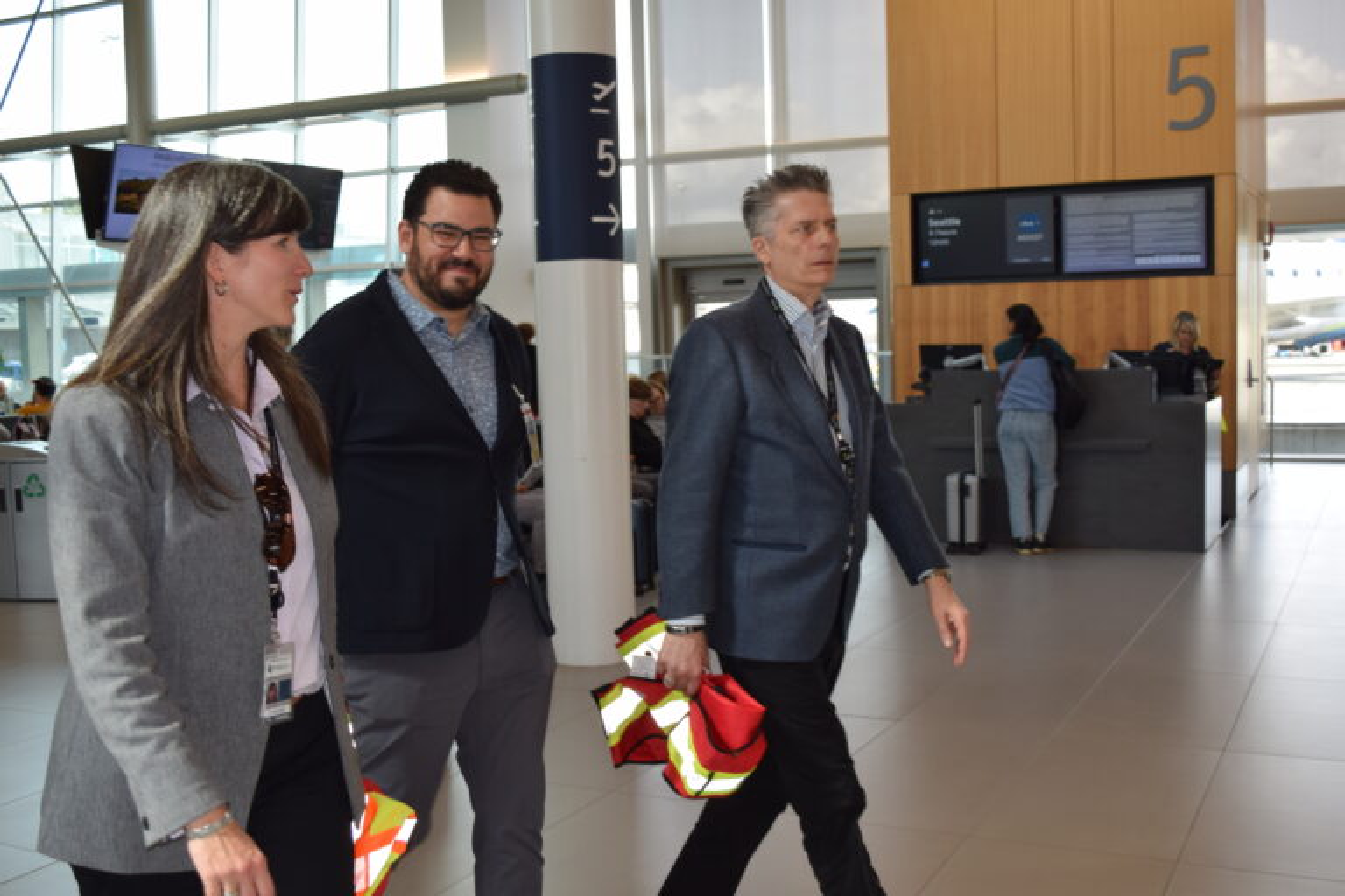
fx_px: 1513
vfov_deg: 33.0
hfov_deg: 47.9
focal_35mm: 40
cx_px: 672
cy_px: 448
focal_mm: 27
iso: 250
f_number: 5.6
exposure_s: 1/125
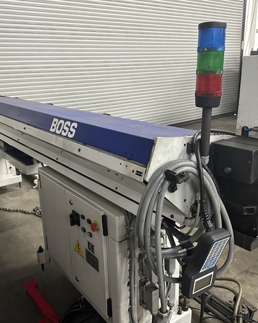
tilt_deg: -16.6
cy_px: 159
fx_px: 306
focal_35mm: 32
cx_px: 120
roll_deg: +2.1
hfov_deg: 45.8
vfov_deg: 55.7
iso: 640
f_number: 1.78
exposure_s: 1/60
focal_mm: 6.86
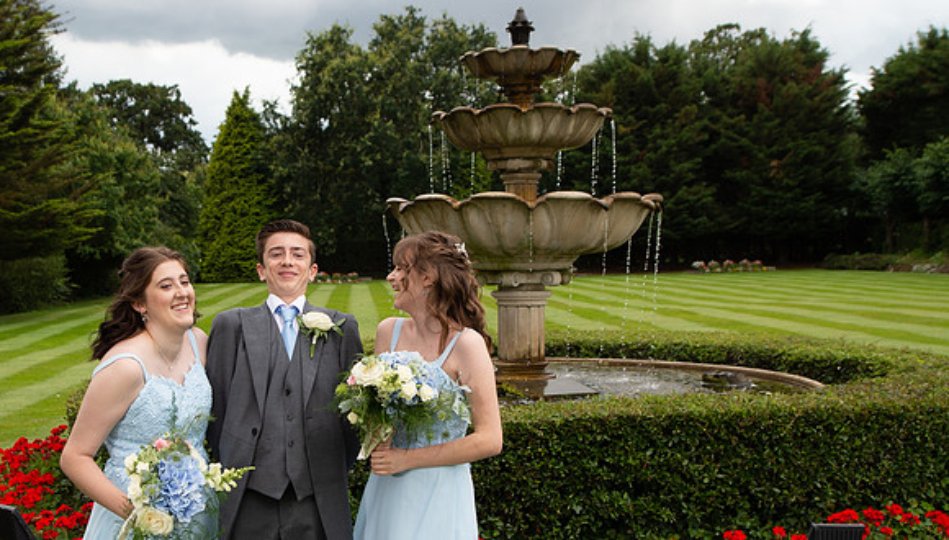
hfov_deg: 40.0
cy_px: 327
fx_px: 1291
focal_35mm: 51
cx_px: 333
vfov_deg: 23.6
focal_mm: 24
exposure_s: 1/640
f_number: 4
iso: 125
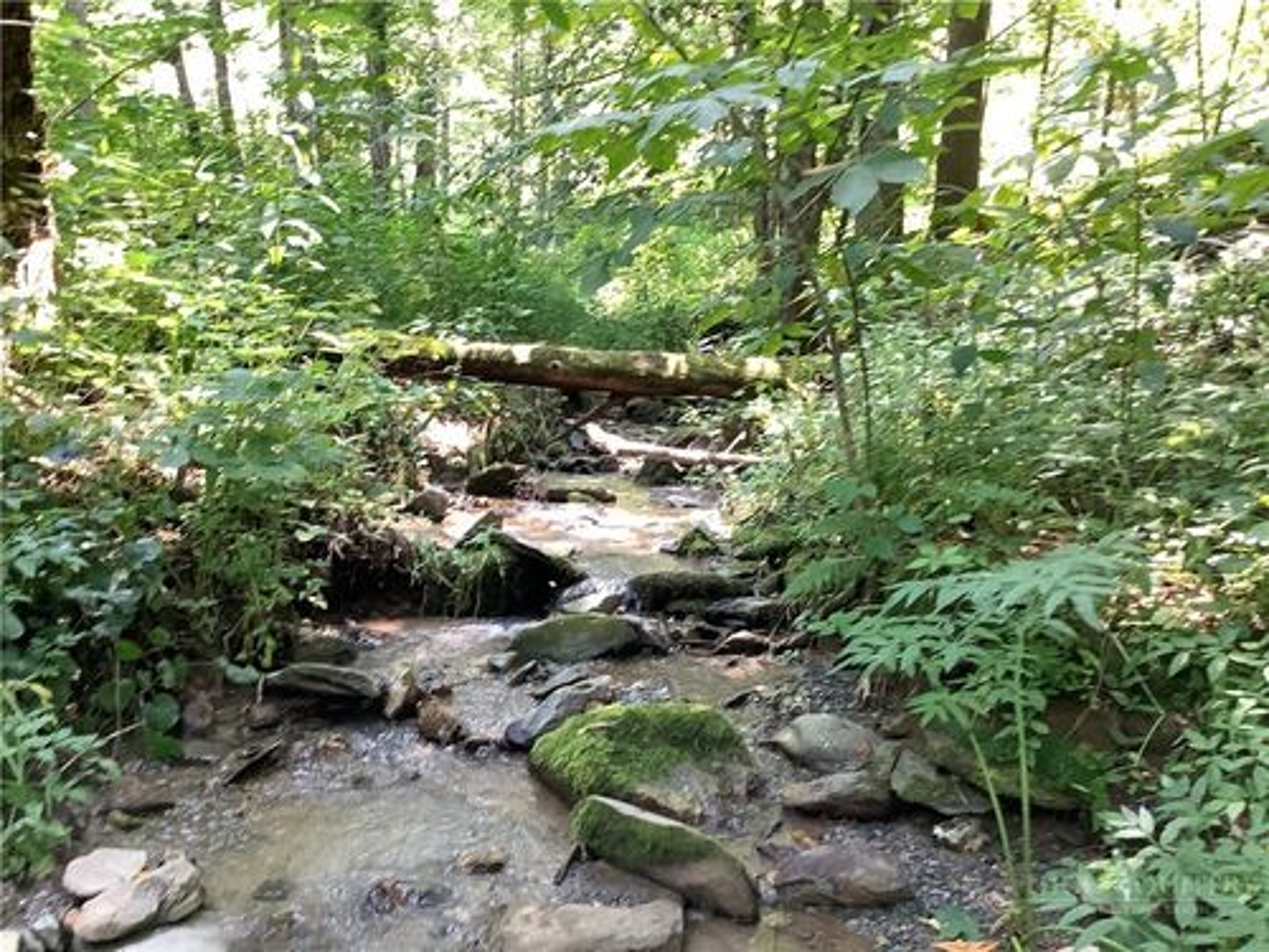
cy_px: 476
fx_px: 1136
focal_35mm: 31
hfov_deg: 58.4
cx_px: 634
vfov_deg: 45.4
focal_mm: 3.3
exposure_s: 1/50
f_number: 2.4
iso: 125
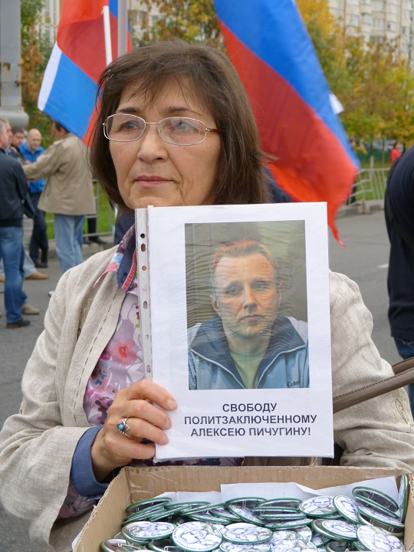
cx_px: 207
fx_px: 1148
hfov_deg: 20.4
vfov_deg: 27.0
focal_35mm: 72
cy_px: 276
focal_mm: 12.9
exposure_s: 1/60
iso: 125
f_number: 3.3
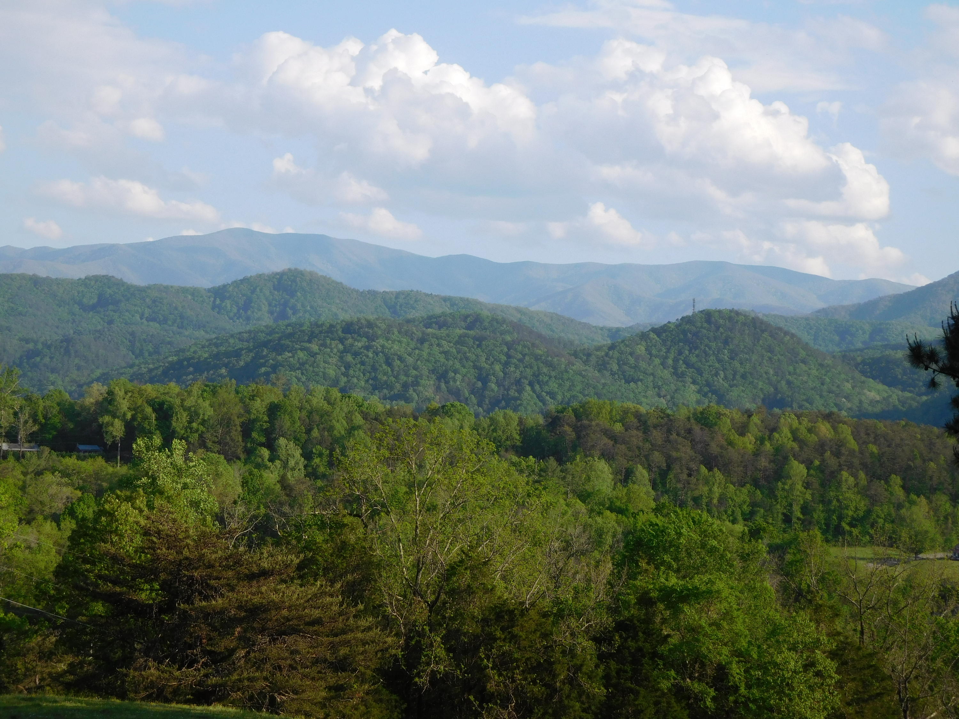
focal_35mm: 70
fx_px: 1939
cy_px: 360
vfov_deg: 21.0
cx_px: 480
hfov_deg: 27.8
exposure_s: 1/640
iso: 125
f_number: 4.5
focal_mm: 12.5
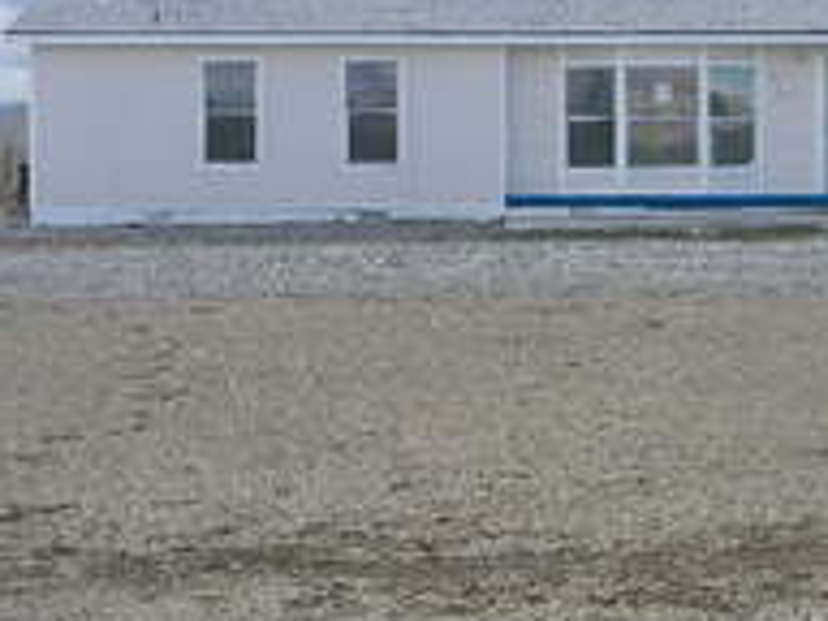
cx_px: 591
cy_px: 203
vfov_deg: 14.6
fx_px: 2416
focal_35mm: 101
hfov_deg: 19.3
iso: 80
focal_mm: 10.1
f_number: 4.1
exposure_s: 1/388
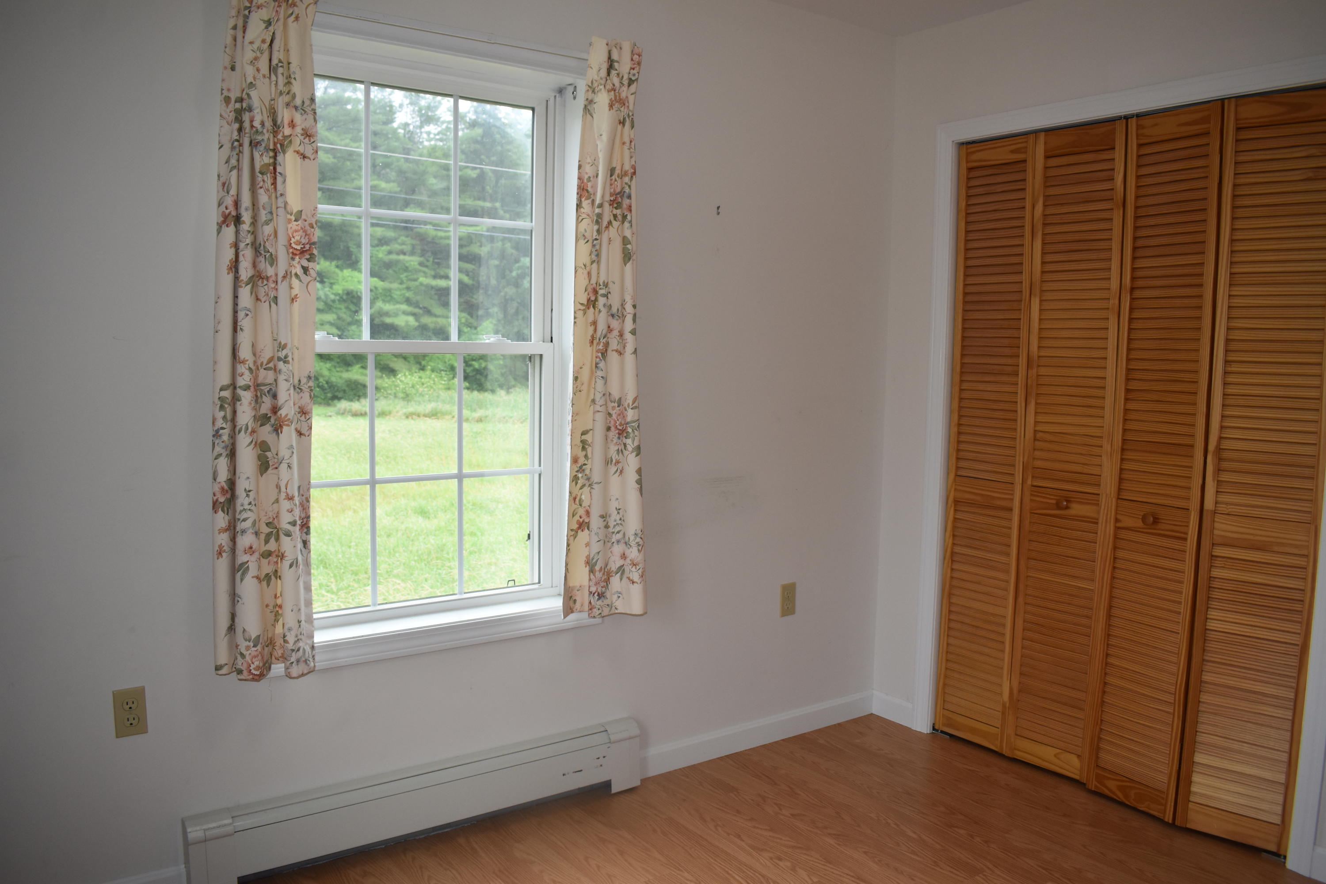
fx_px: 994
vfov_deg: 47.9
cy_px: 442
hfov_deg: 67.4
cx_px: 663
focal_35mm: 27
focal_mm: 18
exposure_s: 1/200
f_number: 5
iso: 500
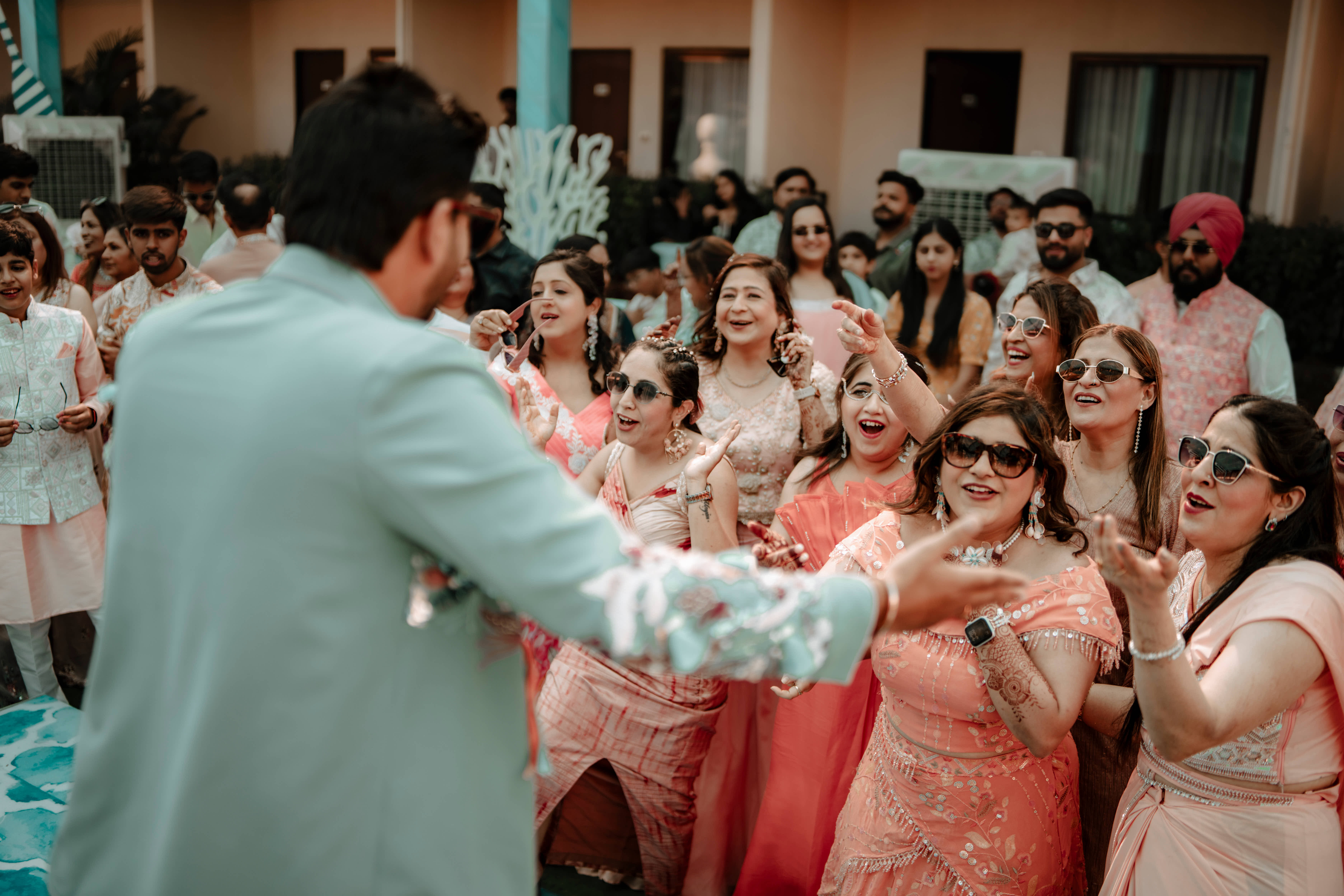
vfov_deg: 37.9
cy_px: 448
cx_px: 672
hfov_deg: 54.4
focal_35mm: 35
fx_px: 1307
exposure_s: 1/1000
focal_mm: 35
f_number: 1.4
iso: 80
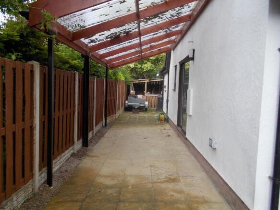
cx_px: 140
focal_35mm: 29
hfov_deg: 61.7
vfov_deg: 48.2
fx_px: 235
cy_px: 105
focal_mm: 4.1
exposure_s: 1/50
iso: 80
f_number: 3.3
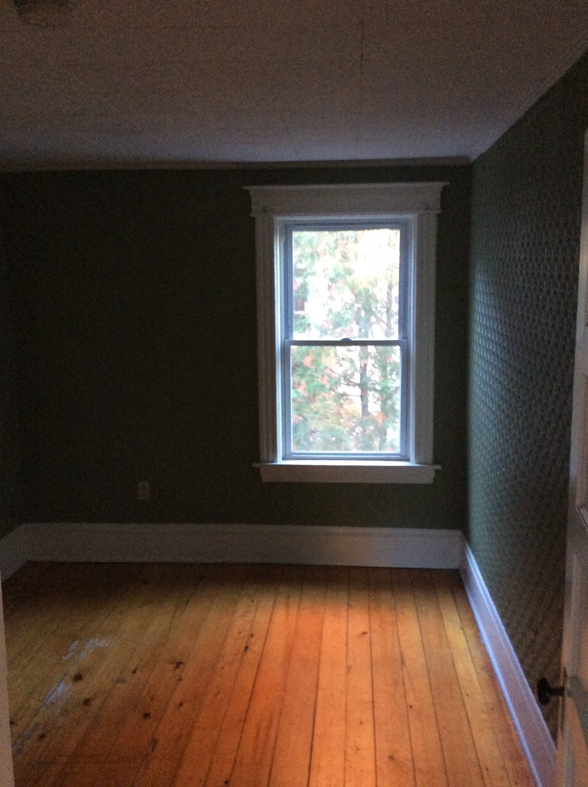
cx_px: 294
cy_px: 394
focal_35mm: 33
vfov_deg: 55.4
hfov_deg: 42.8
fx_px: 750
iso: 320
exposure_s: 1/15
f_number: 2.4
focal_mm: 3.3
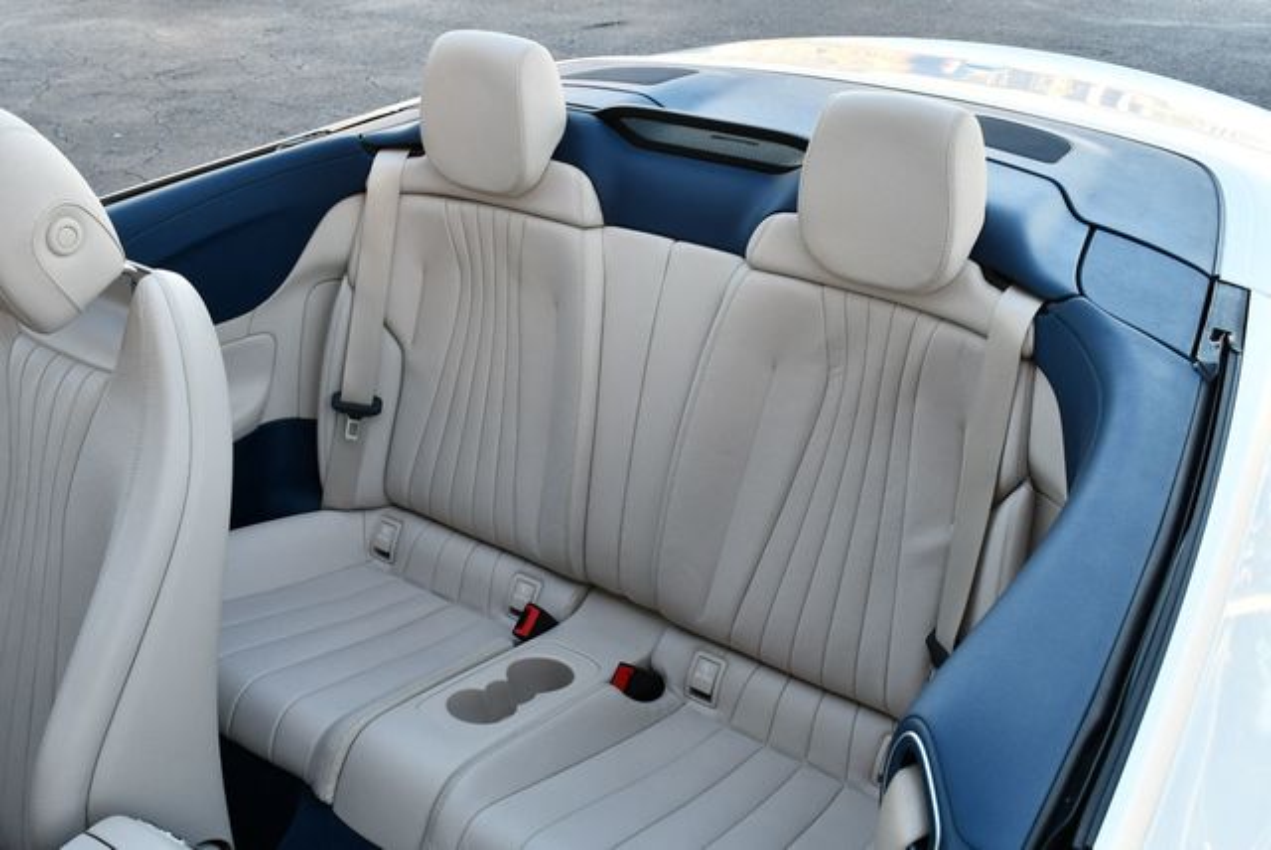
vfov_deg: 36.9
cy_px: 425
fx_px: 1272
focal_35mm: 36
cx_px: 636
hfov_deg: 53.1
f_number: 5.6
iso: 400
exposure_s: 1/250
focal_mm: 18
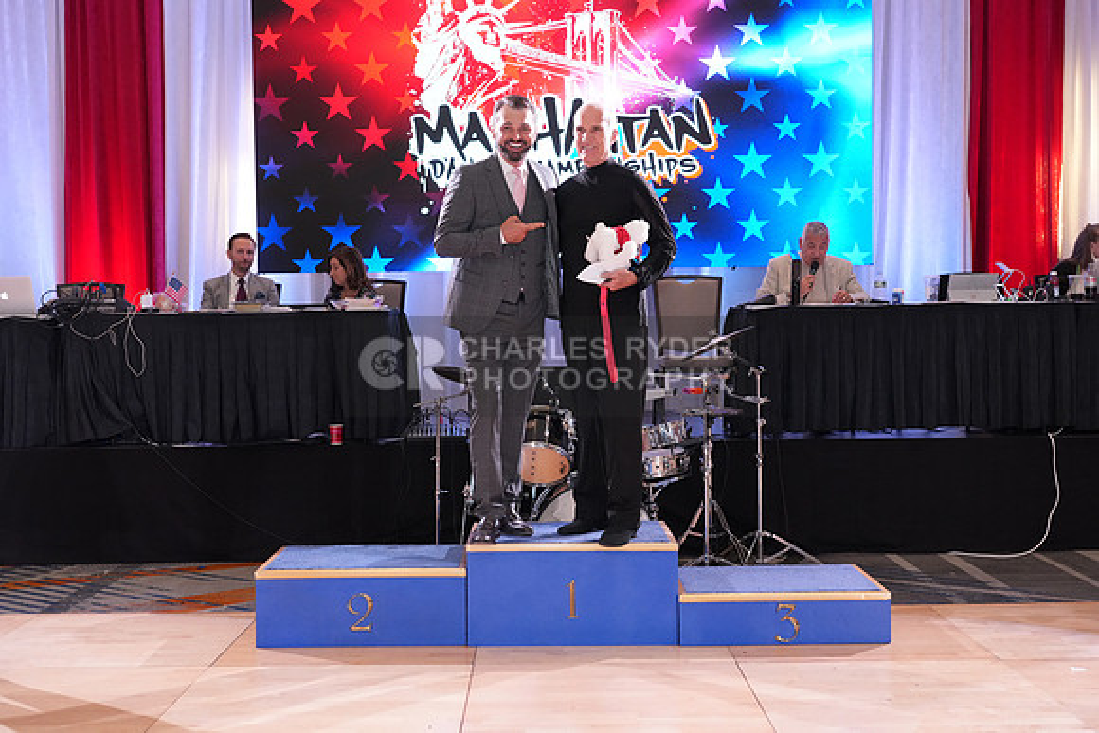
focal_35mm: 44
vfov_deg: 30.5
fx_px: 1343
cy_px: 366
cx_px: 550
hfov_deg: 44.5
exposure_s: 1/200
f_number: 5
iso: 3200
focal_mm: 44
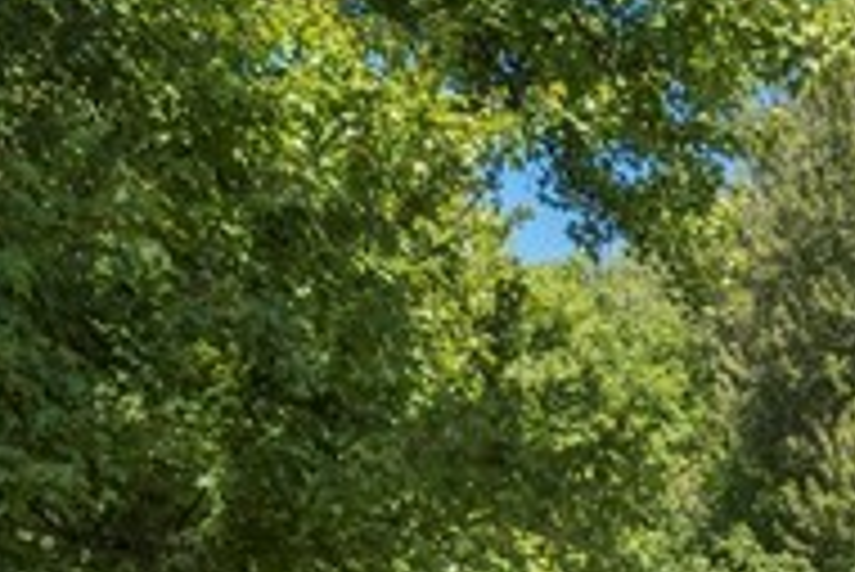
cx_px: 925
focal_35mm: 80
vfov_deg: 15.1
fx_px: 1901
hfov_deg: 23.8
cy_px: 995
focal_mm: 14
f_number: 8
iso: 200
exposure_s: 1/500
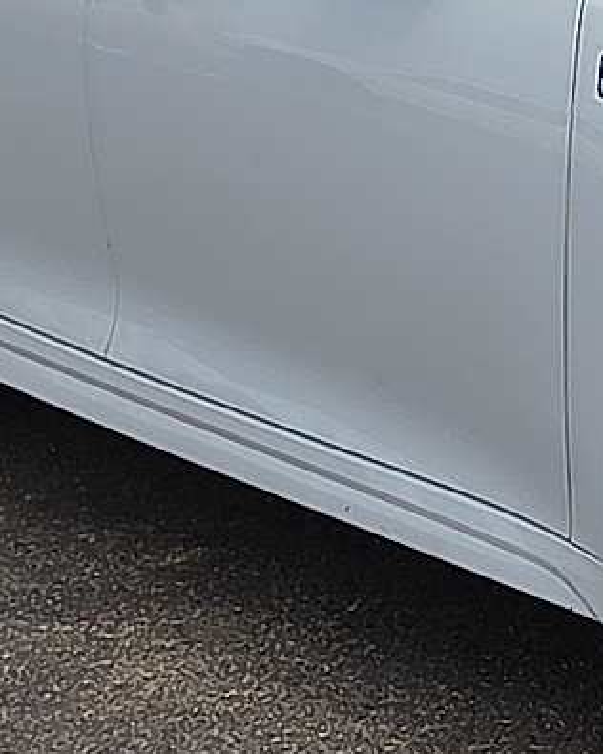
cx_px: 962
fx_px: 3971
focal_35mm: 178
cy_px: 214
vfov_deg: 10.8
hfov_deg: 8.5
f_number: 1.8
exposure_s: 1/10000
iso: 76
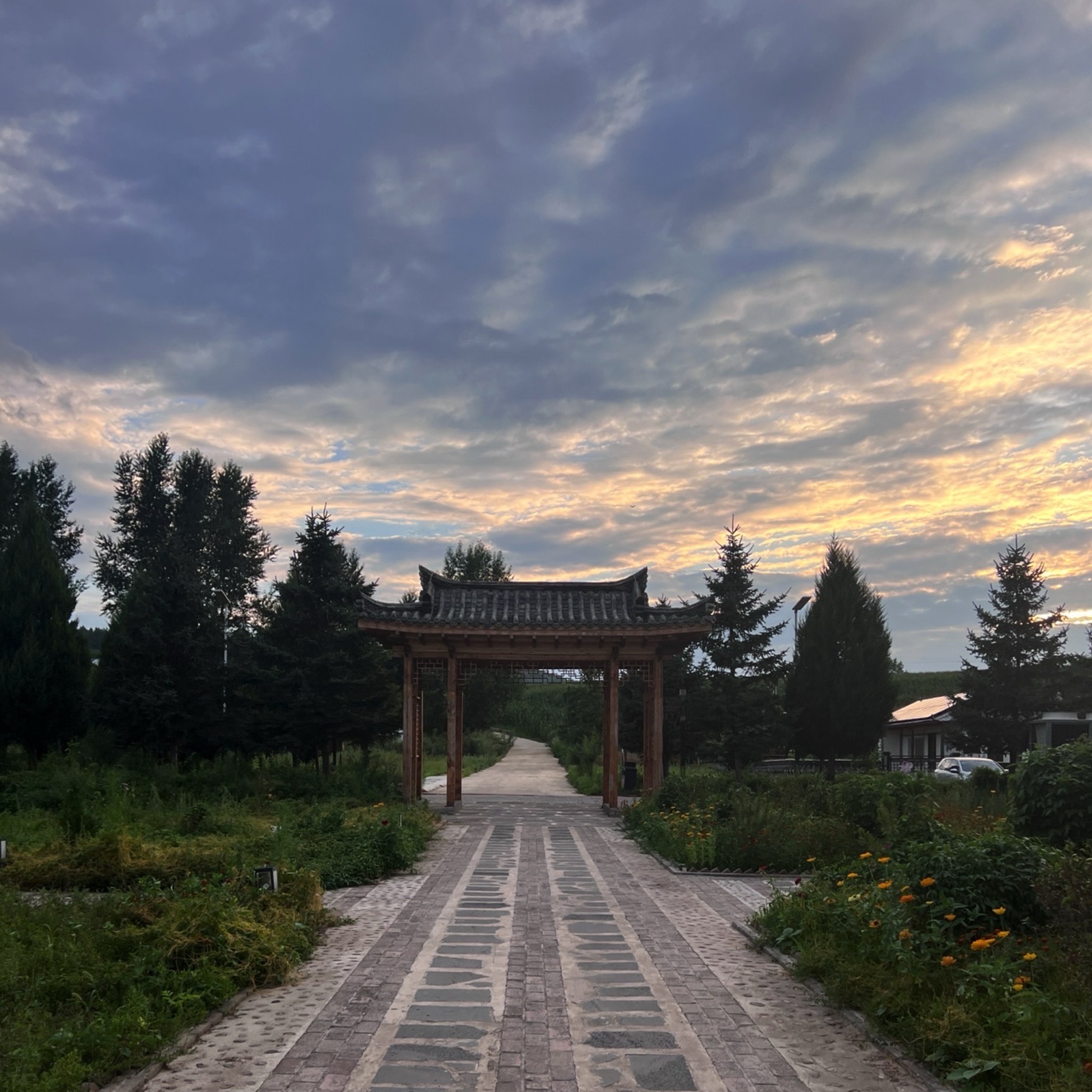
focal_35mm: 31
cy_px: 735
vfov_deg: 51.5
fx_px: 1106
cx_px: 540
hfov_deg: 52.5
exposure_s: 1/1147
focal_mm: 5.7
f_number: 1.5
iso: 50
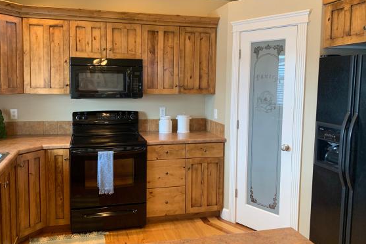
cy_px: 109
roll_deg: -0.8
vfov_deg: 42.3
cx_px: 169
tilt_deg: -5.2
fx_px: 315
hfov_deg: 60.2
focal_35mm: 31
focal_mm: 4.25
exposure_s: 1/60
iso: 100
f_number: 1.8
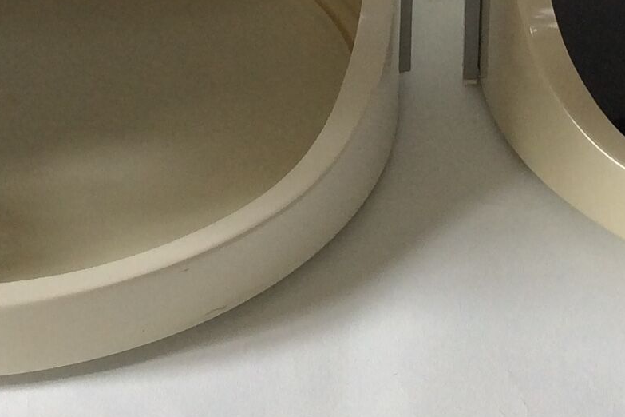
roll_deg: +0.3
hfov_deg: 18.5
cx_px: 416
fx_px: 1910
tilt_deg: -31.0
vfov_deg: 12.2
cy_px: -66
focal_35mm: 110
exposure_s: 1/50
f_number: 2.4
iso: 40
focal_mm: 3.3
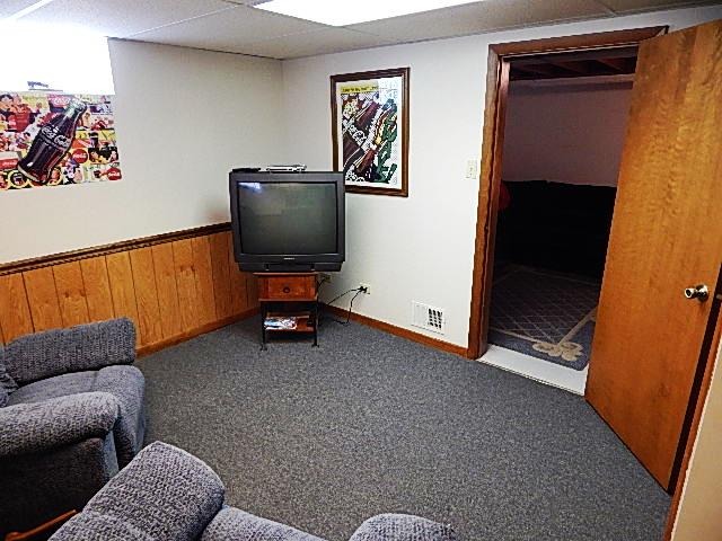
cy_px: 270
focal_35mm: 23
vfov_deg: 58.9
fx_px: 480
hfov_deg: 73.9
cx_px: 361
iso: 250
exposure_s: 1/30
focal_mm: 4
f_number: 3
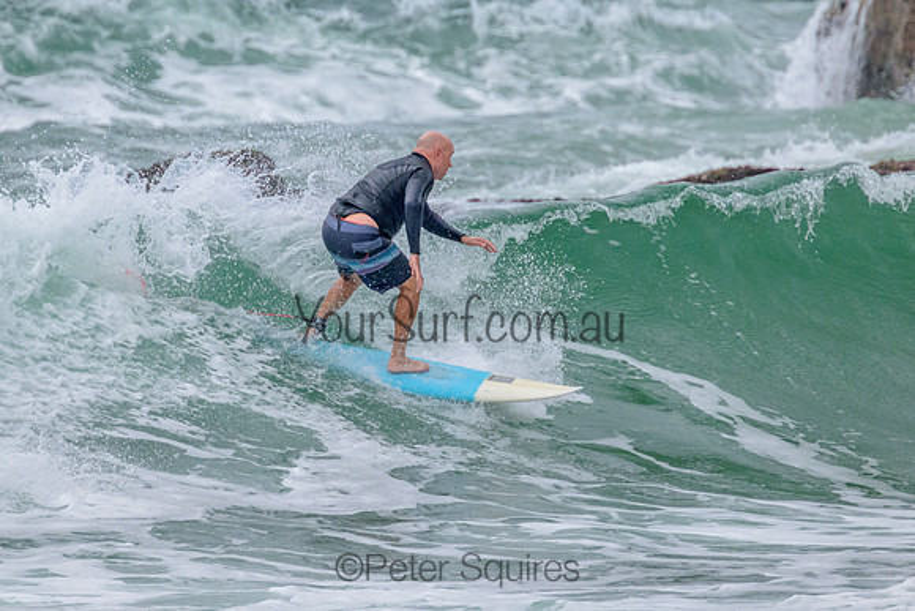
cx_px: 412
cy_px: 216
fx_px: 27644
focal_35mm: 1087
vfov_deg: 1.3
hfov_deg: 1.9
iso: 1600
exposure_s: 1/2000
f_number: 11
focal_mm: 800
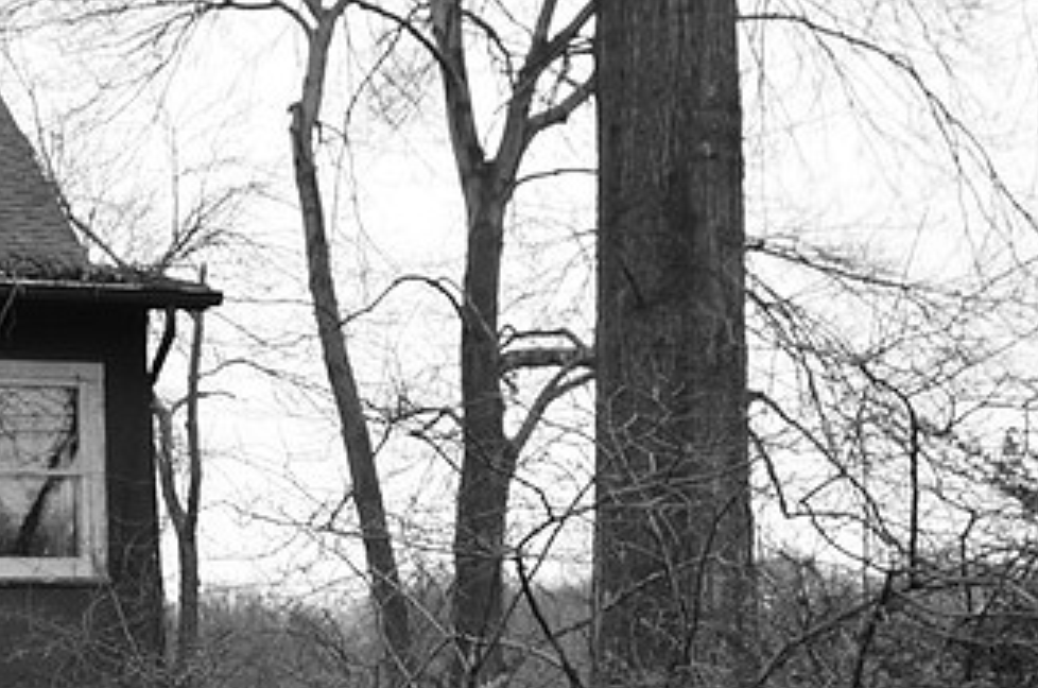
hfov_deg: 33.3
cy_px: 814
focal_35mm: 56
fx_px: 1603
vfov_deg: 22.4
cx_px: 35
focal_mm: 11
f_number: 6.3
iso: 400
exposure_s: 1/160
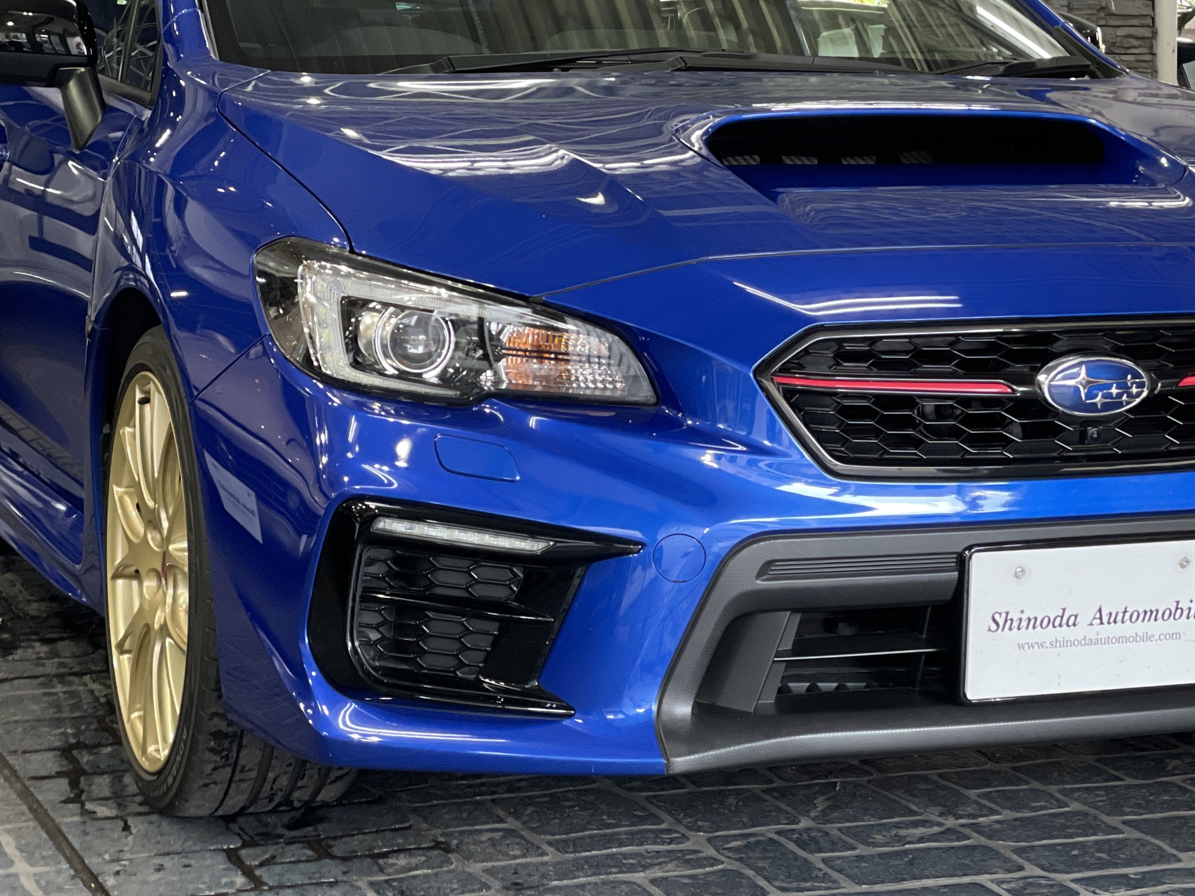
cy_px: 323
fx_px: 3003
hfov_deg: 22.5
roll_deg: -0.3
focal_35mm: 87
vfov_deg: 16.9
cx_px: 727
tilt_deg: -4.0
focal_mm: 6
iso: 250
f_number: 2
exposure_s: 1/100
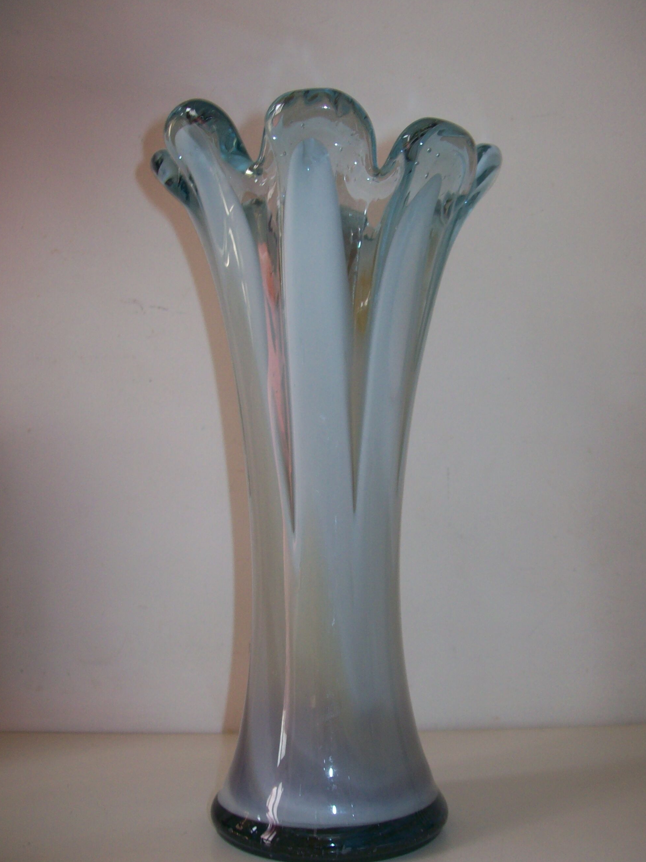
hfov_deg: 36.8
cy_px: 439
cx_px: 325
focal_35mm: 39
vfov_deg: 47.9
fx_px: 971
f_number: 2.7
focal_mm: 6
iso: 80
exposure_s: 1/64
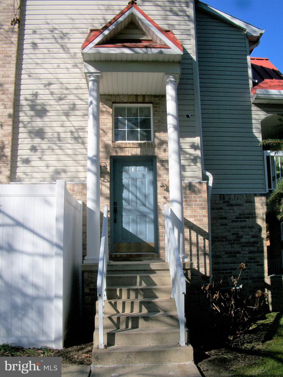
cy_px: 188
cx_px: 142
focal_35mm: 35
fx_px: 382
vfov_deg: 52.6
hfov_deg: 40.7
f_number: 5.6
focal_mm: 6.3
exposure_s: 1/400
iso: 80
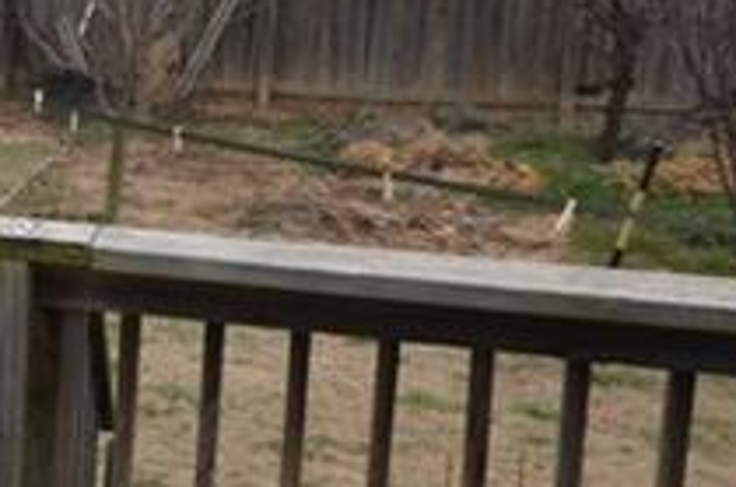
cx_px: -505
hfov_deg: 21.1
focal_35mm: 73
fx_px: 1489
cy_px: 110
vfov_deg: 18.4
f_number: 7.1
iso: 200
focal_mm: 10
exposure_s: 1/200
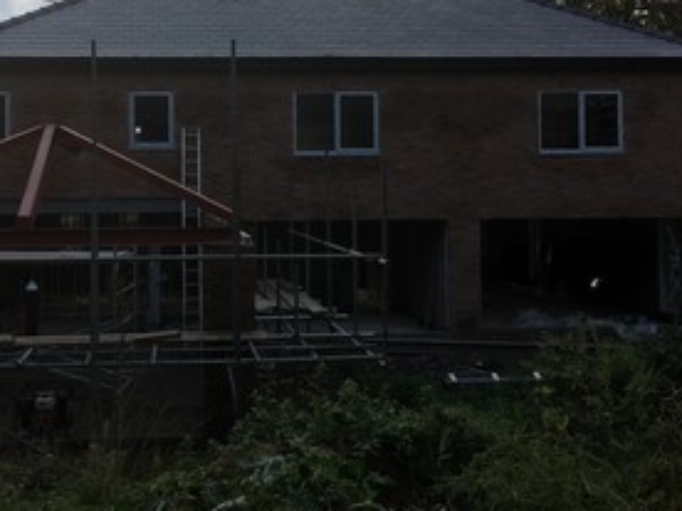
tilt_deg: +3.3
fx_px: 827
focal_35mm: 42
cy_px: 163
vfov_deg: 34.0
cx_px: 215
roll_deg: -0.5
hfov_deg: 44.0
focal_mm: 4.15
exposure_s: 1/761
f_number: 2.2
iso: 25
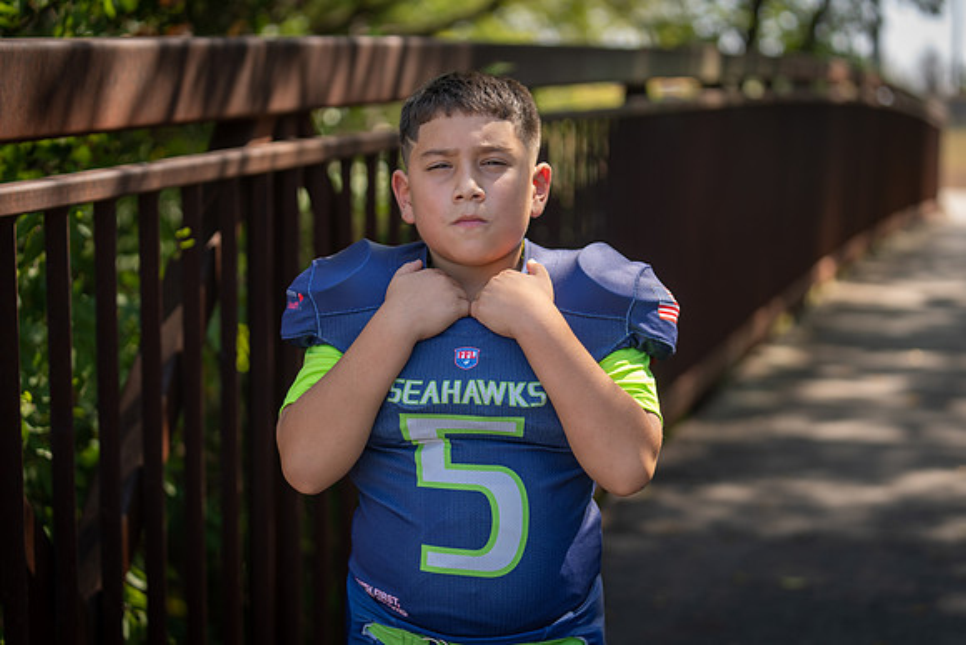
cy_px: 322
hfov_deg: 28.8
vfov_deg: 19.5
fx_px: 1879
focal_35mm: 70
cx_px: 483
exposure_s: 1/320
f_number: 2.8
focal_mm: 70
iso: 100
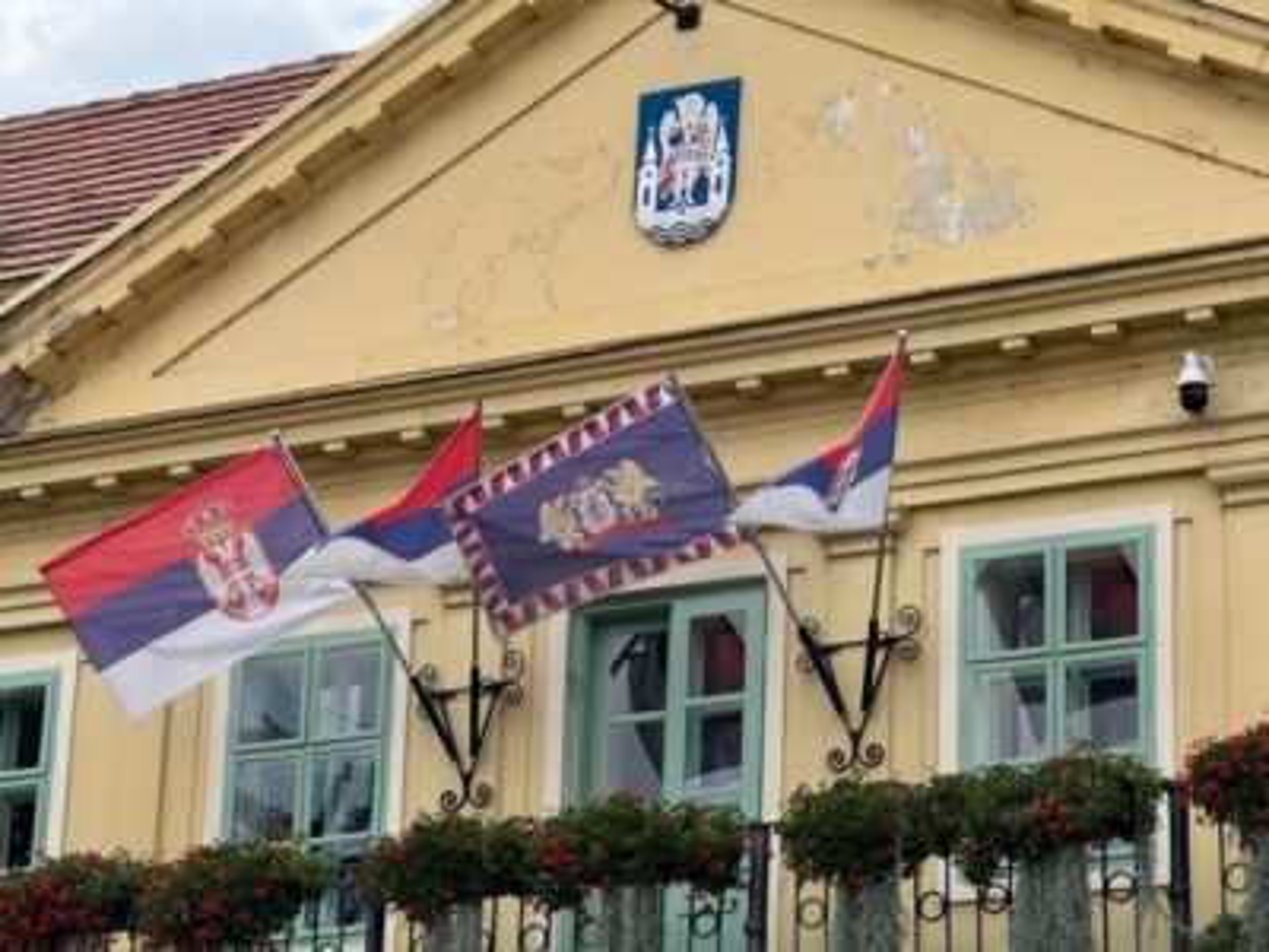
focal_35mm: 120
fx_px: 4399
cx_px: 634
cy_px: 476
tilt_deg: +19.0
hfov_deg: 16.4
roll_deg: -2.7
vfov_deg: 12.3
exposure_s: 1/728
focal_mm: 15.66
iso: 50
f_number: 2.8
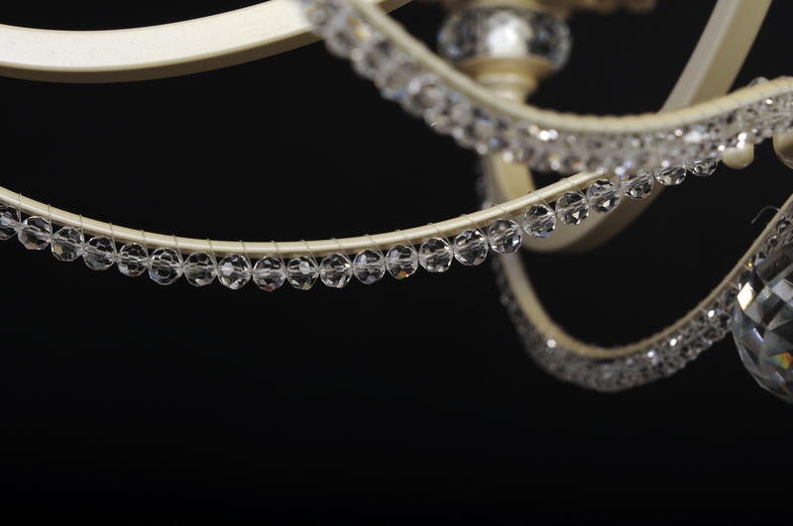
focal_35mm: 150
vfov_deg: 9.1
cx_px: 396
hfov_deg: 13.7
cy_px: 263
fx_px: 3299
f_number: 10
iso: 160
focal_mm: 100
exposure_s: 1/160
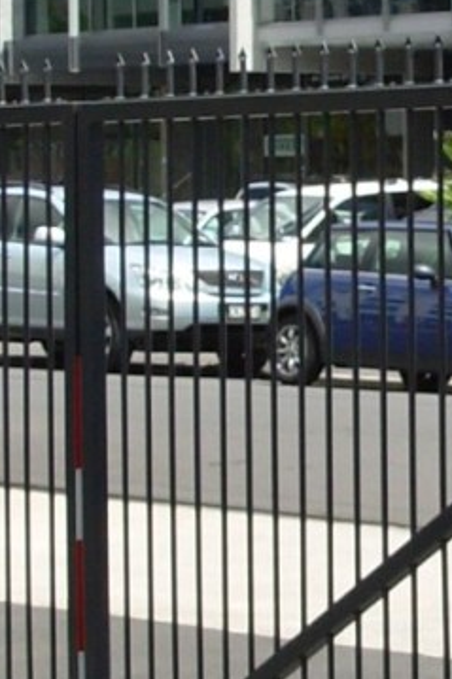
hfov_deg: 7.3
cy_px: 349
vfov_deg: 11.0
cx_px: 483
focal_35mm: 187
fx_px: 3525
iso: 50
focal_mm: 6.3
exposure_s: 1/912
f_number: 2.9
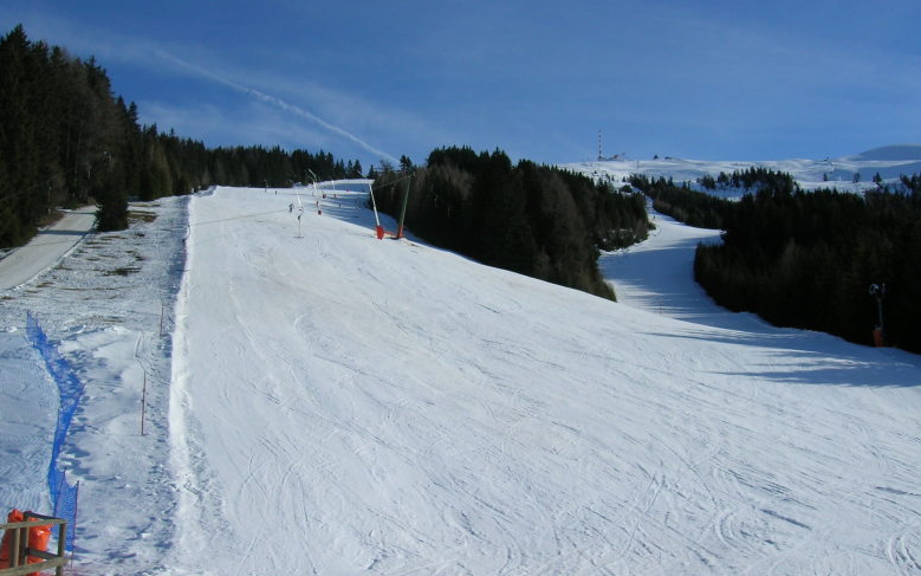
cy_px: 288
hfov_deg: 52.7
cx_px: 455
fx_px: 929
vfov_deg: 34.4
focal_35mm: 37
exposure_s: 1/753
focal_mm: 5.7
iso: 50
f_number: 4.9
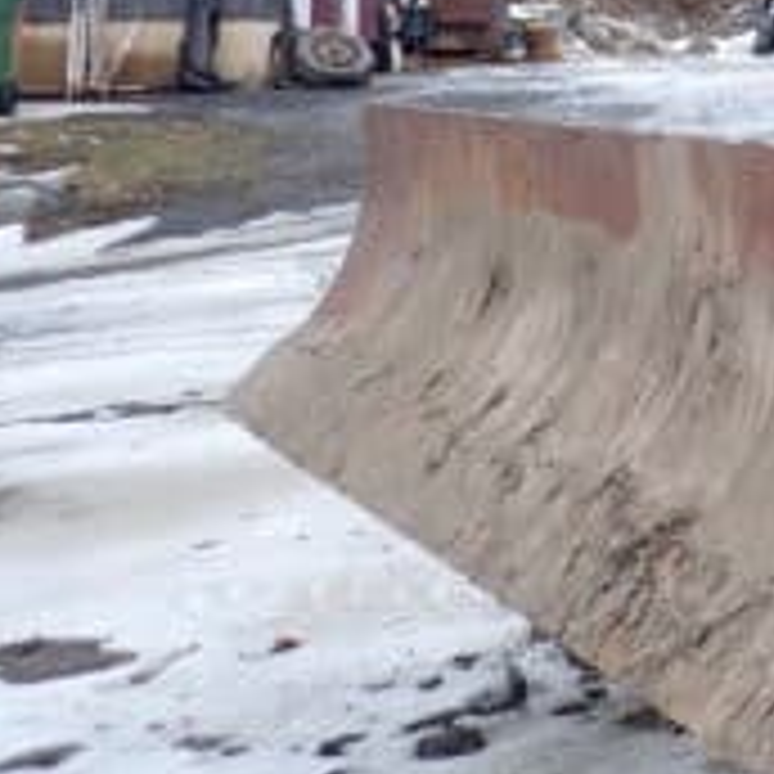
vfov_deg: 21.0
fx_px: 1948
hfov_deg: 18.3
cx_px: 1336
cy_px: -140
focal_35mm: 77
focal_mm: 4.5
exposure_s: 1/125
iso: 200
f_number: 2
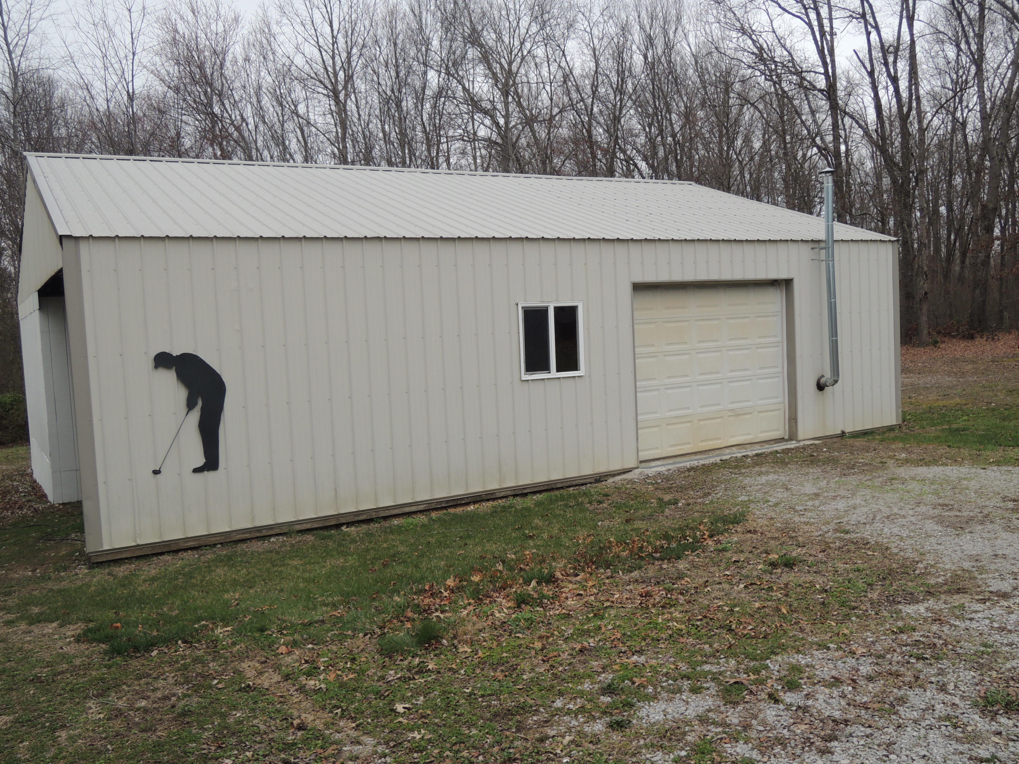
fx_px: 913
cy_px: 382
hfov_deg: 58.4
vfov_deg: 45.4
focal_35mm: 31
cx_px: 510
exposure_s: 1/500
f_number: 3
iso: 100
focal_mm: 5.5
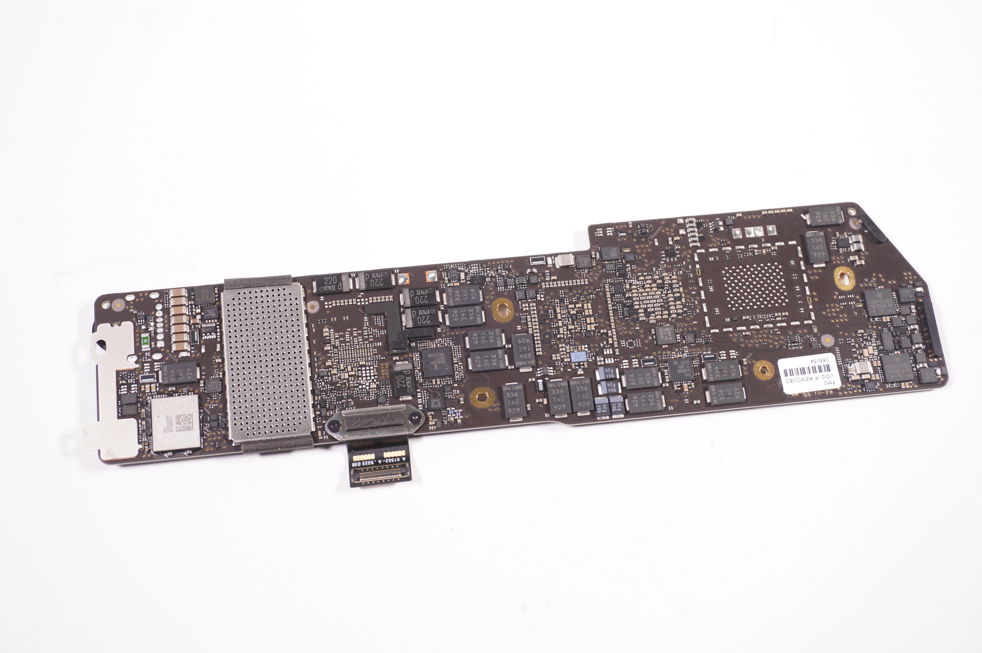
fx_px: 1308
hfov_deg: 41.1
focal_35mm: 48
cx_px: 491
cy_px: 326
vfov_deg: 28.0
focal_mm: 32
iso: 640
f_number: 5.6
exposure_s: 1/125
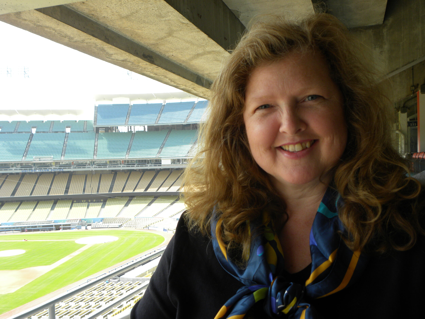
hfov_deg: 50.1
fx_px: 454
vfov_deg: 38.7
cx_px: 212
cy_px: 160
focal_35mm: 37
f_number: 4
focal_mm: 6.6
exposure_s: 1/103
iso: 64
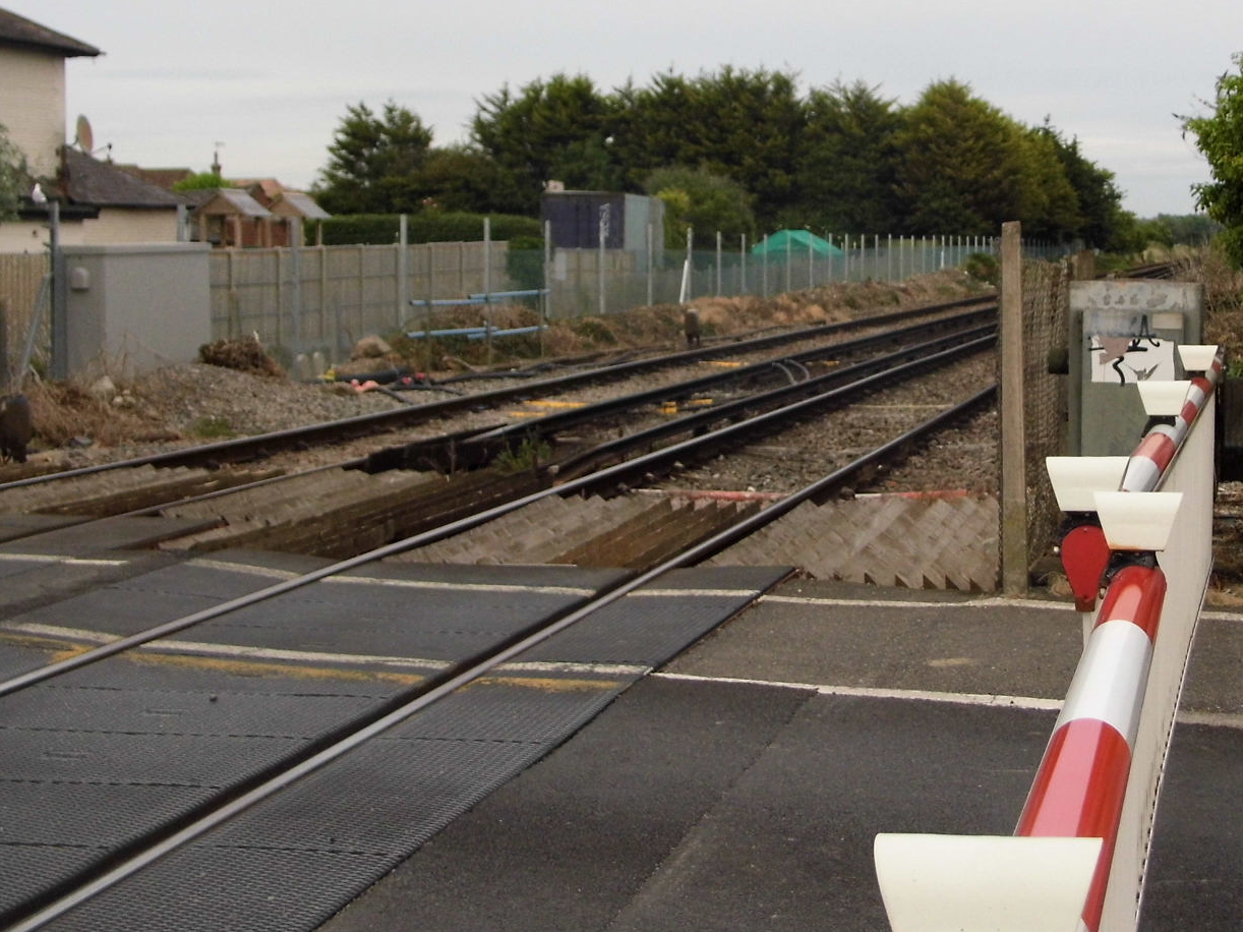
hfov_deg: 33.6
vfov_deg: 25.5
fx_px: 2046
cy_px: 308
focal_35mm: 57
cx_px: 764
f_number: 3.3
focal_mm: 6.1
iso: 100
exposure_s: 1/500
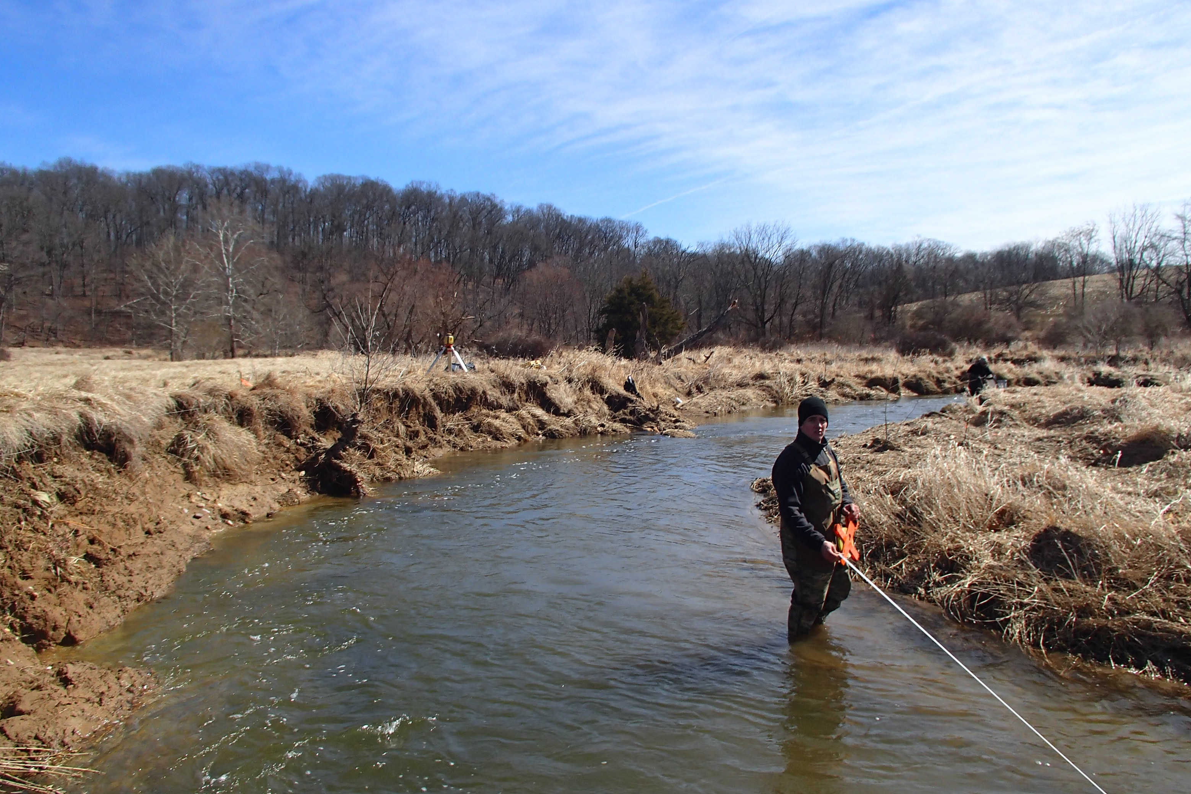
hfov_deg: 61.9
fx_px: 992
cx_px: 600
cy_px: 408
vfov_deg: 43.6
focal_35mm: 30
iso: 100
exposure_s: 1/125
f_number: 11
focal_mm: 5
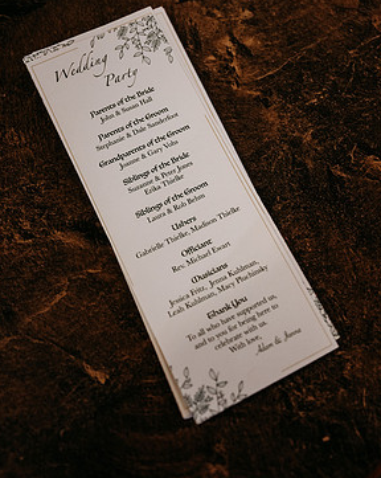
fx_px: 579
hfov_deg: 36.4
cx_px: 192
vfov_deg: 44.6
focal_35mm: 41
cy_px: 196
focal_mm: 35
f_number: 2.8
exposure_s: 1/250
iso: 2000
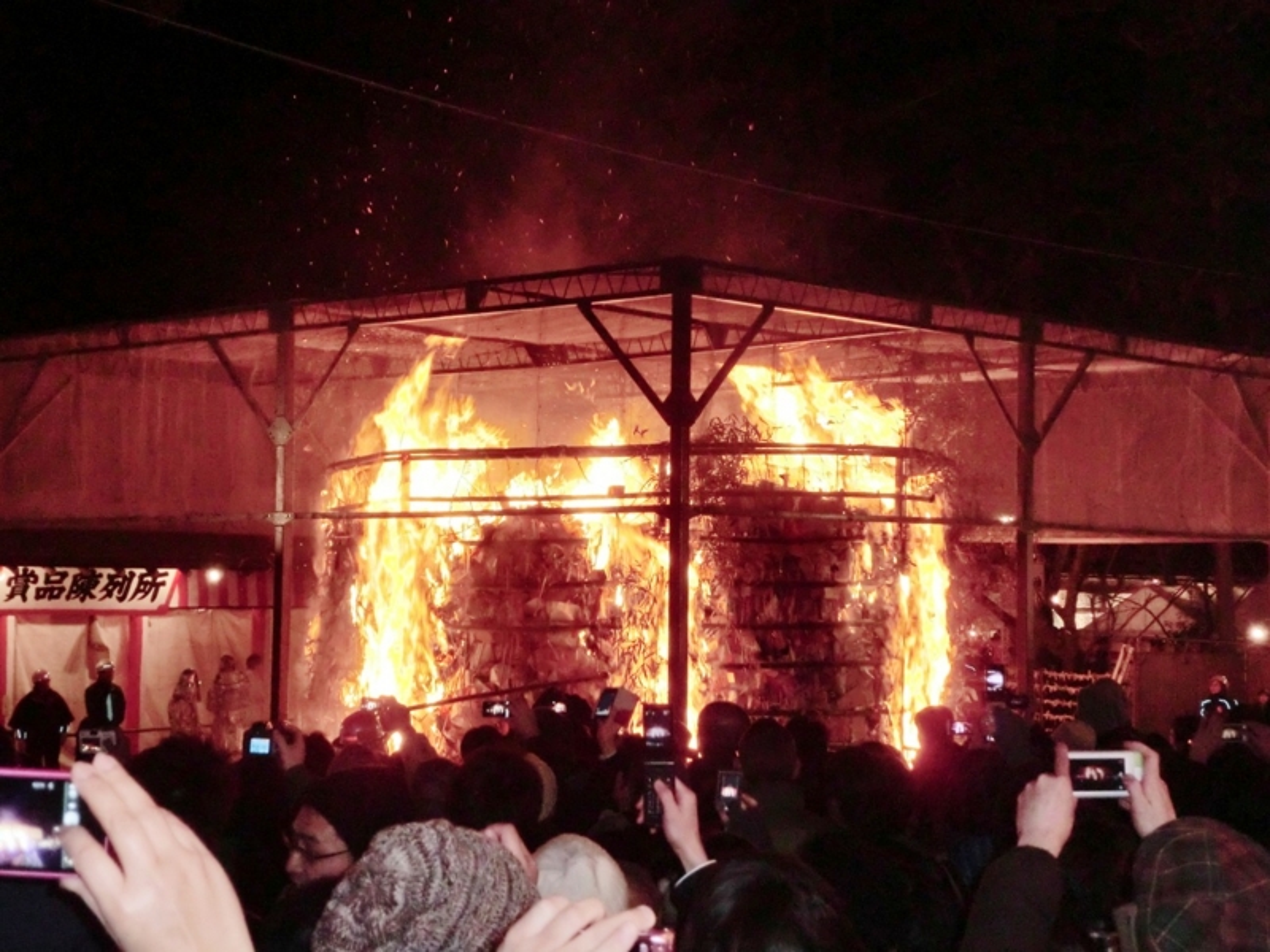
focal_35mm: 60
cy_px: 476
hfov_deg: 32.2
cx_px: 635
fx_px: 2201
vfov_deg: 24.4
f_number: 3.9
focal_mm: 10.81
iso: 400
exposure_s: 1/60
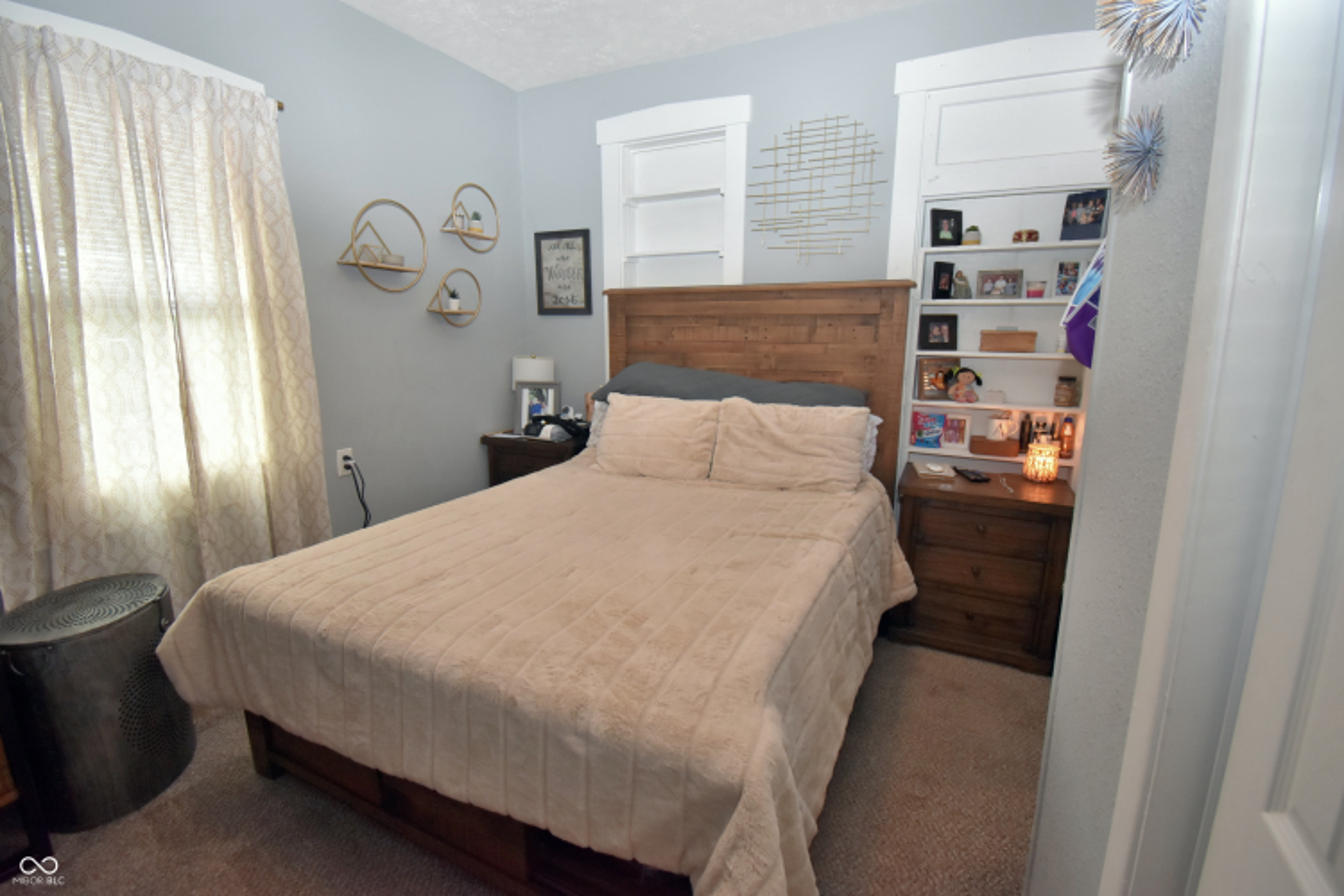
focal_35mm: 15
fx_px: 560
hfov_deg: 100.4
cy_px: 448
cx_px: 672
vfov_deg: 77.3
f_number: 4.5
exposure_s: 1/60
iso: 900
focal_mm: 10
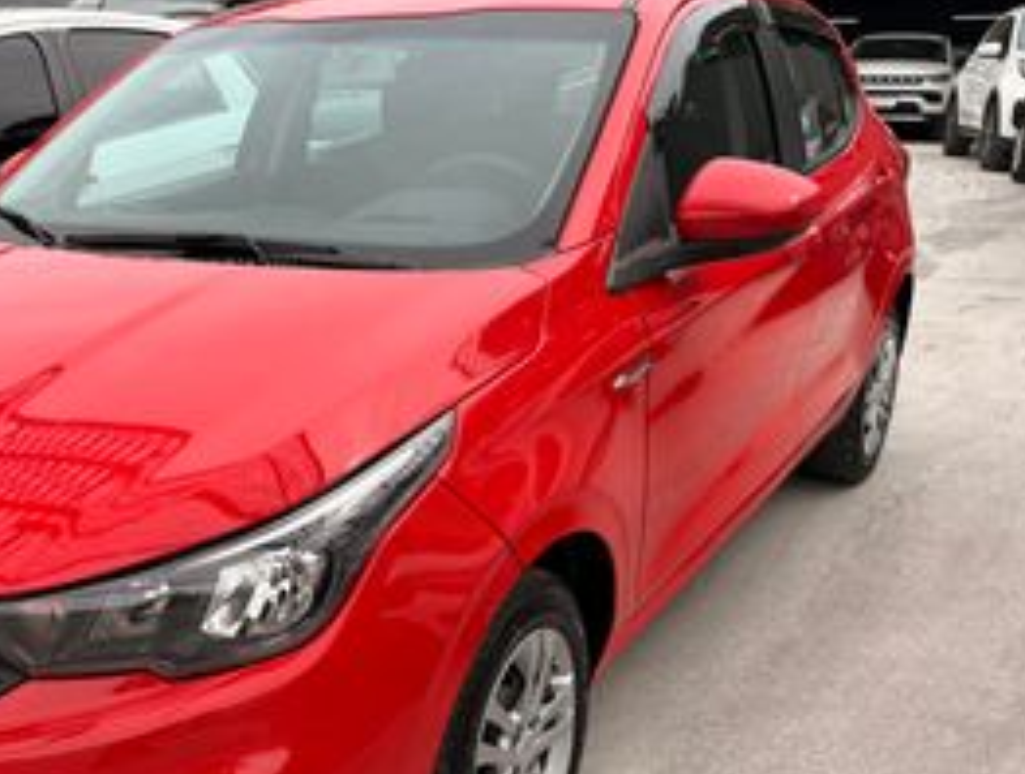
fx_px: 1277
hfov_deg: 42.6
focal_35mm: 43
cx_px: 282
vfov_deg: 33.5
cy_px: 500
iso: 80
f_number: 1.78
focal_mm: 6.76
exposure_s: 1/1901
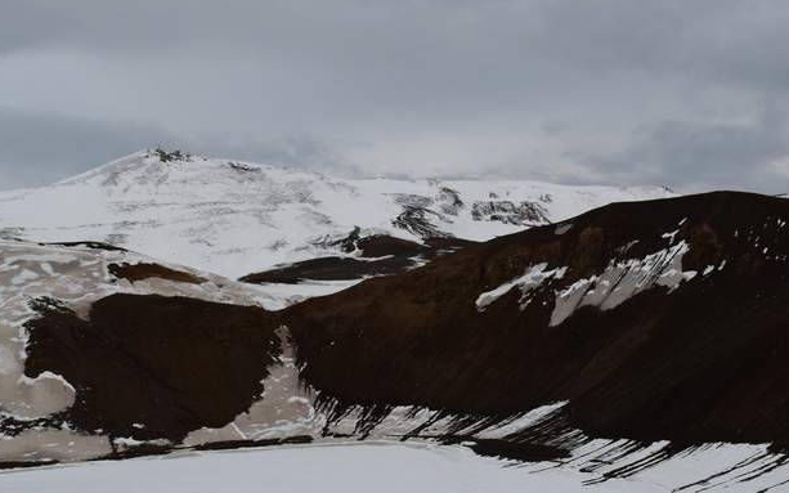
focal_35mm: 46
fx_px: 989
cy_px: 386
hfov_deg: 43.3
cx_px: 478
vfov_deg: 27.5
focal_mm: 18
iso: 400
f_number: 7.1
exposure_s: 1/200
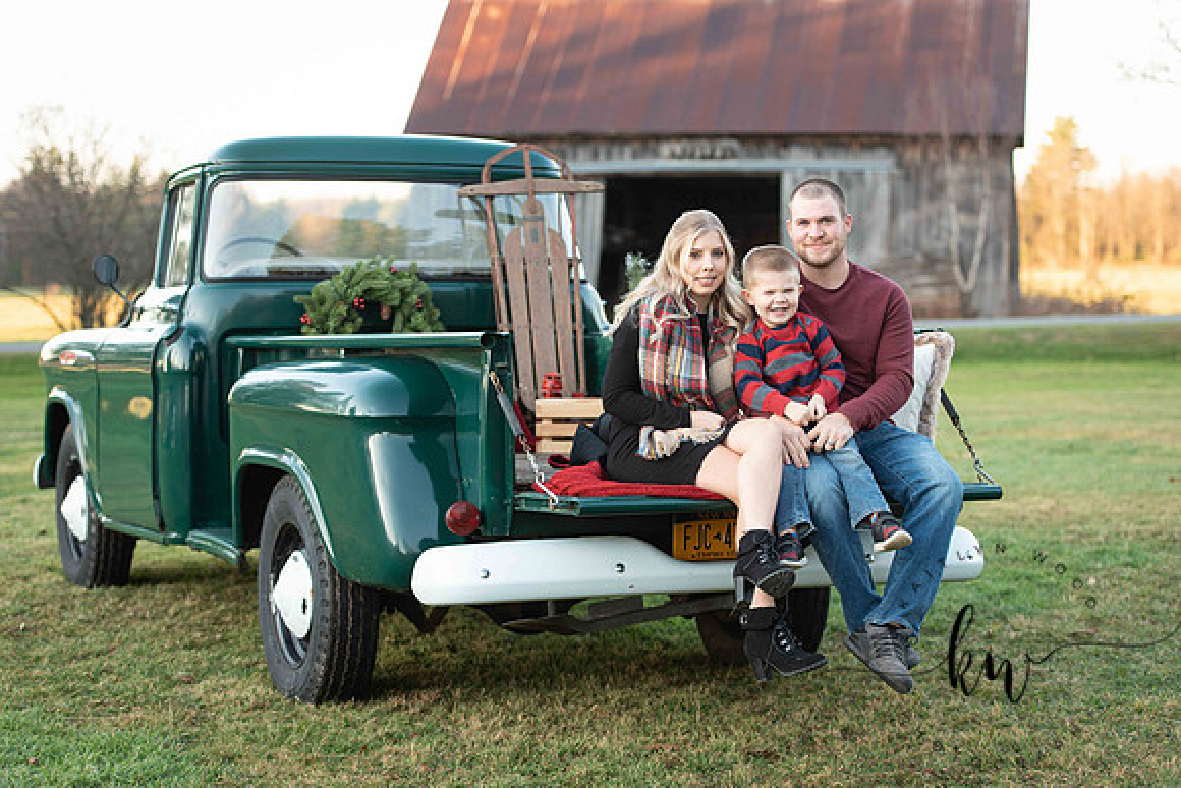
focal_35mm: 80
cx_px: 590
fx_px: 2625
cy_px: 394
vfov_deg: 17.1
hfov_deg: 25.4
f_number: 2.8
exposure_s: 1/250
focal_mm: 80
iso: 400
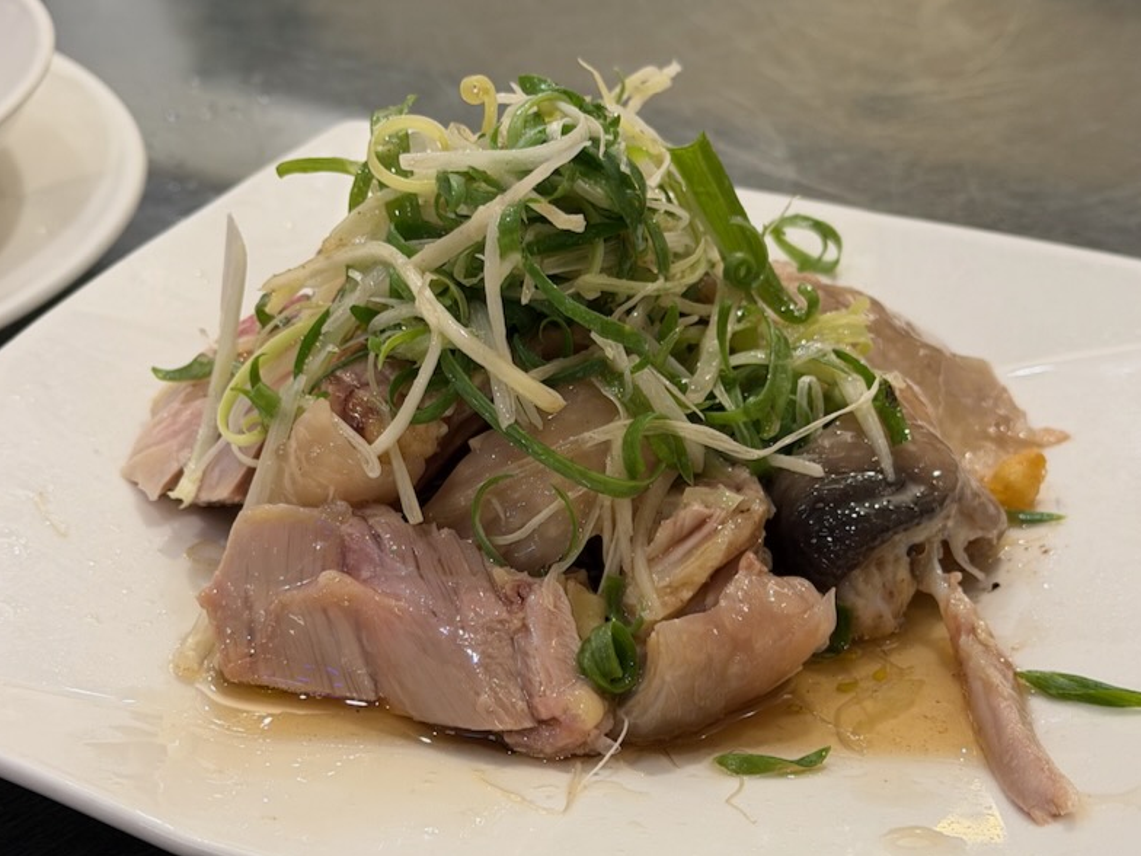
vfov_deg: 29.7
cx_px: 565
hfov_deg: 38.9
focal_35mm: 49
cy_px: 425
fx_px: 1615
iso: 125
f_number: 1.78
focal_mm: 6.76
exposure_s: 1/60
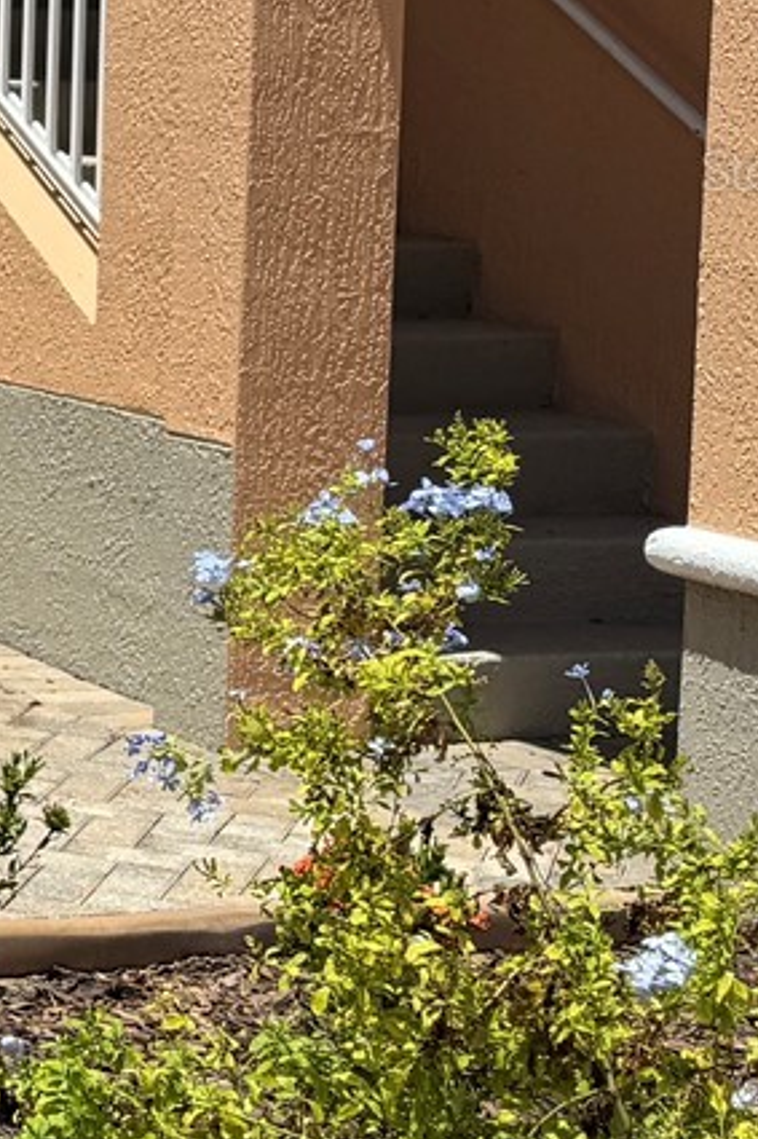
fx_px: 2971
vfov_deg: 21.3
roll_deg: +0.8
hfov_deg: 11.4
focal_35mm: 94
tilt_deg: -2.7
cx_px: -1189
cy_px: 169
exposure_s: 1/4049
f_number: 1.78
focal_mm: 6.76
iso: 80
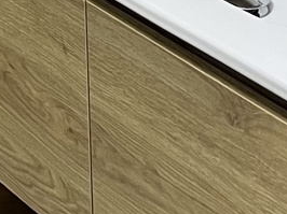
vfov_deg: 7.5
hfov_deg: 10.4
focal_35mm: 188
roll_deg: +3.2
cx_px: -26
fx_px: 1557
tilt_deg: -15.5
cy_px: -263
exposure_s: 1/60
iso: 160
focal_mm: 5.7
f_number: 1.5
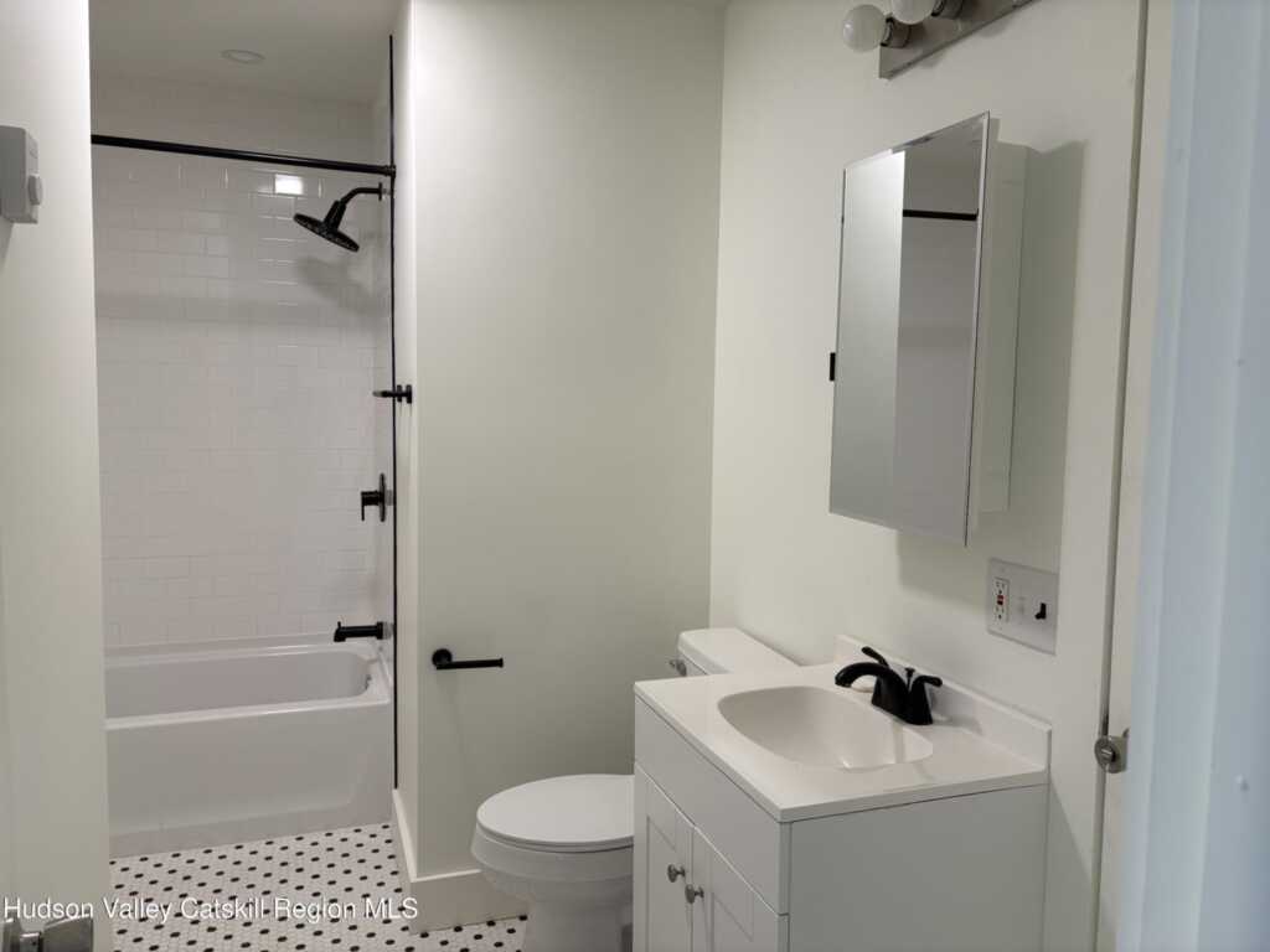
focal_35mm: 26
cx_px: 635
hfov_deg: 67.3
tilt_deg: -3.8
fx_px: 954
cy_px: 476
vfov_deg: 53.1
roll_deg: +0.0
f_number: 1.6
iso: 100
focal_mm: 5.96
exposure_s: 1/120
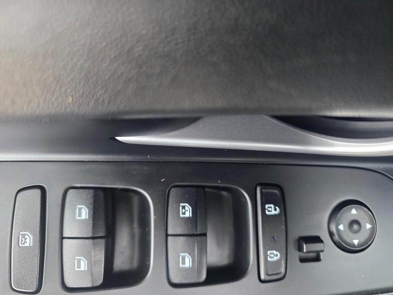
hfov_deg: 73.9
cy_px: 148
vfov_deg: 58.9
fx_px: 261
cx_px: 196
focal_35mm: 23
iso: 640
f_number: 1.7
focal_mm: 6.25
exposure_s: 1/120
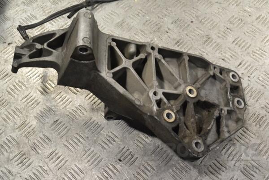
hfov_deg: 43.6
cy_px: 90
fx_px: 336
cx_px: 134
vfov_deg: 29.9
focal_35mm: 45
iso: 3200
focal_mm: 30
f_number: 7.1
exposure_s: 1/320
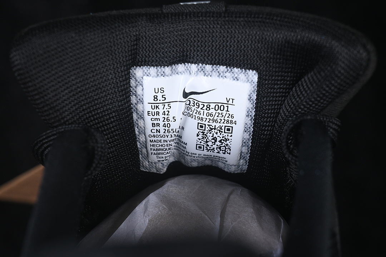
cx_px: 193
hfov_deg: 27.0
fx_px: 804
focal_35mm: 75
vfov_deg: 18.2
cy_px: 128
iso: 160
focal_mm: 50
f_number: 6.3
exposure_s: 1/50
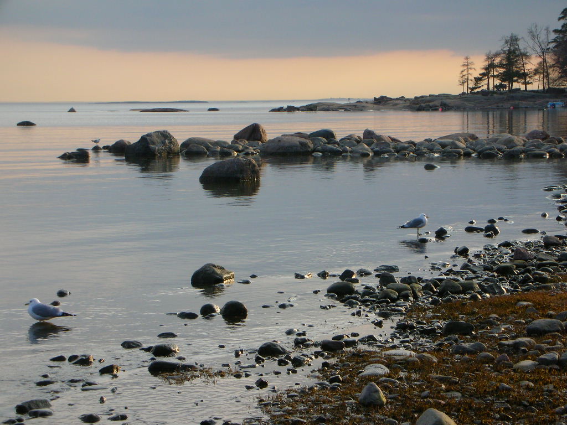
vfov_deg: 14.1
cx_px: 284
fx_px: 1720
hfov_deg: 18.7
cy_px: 212
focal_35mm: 105
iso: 50
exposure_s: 1/219
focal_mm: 17.4
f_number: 5.4
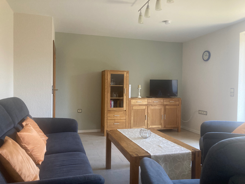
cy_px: 92
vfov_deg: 49.7
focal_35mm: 28
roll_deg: -1.7
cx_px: 122
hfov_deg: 63.4
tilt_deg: -2.0
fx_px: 198
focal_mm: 3.99
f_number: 1.8
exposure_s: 1/60
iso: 125
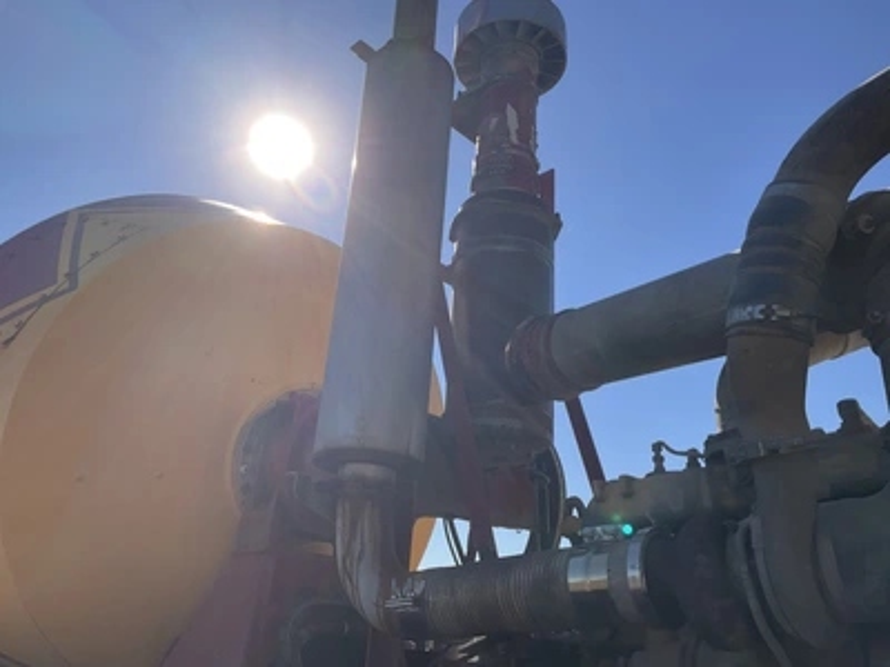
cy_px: 334
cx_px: 445
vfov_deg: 48.2
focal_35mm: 29
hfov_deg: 61.7
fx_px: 746
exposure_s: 1/2227
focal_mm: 3
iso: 25
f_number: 1.8
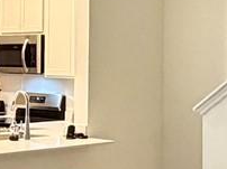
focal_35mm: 111
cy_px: 46
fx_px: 727
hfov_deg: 17.6
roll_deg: -0.8
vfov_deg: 13.3
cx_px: 174
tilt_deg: +1.1
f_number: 2.2
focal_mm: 2.22
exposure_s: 1/60
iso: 400
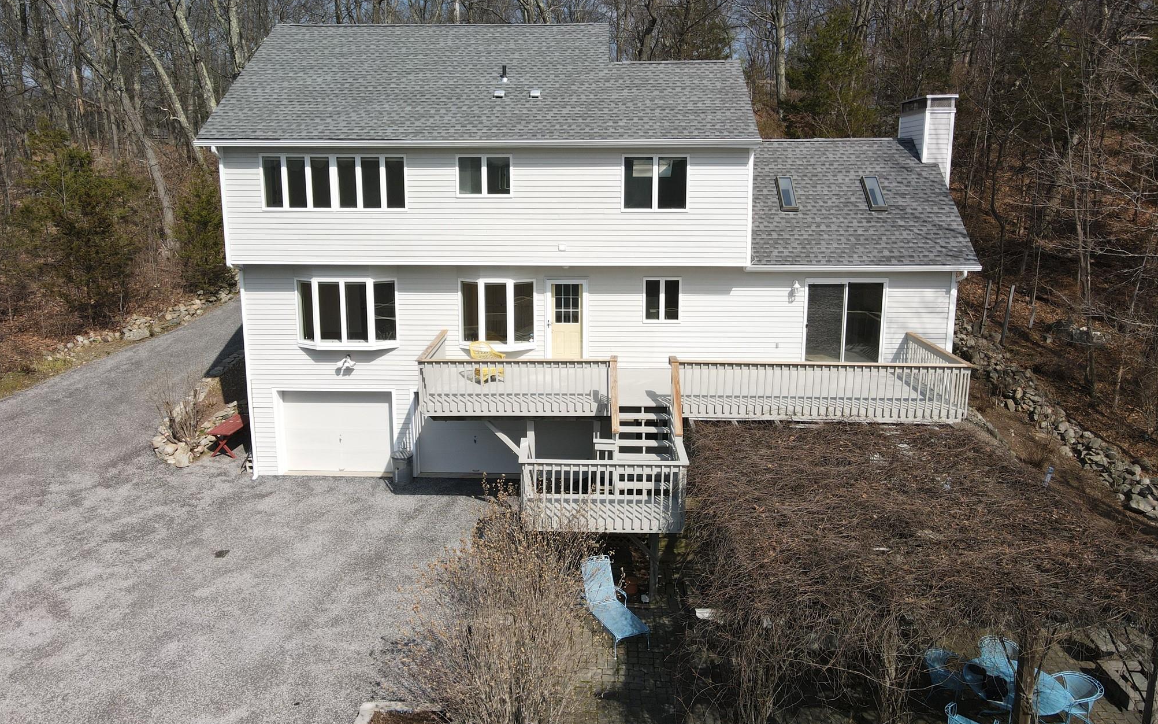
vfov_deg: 47.6
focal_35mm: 26
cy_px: 343
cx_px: 580
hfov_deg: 70.4
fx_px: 820
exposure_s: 1/50
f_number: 2.8
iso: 110
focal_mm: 4.5
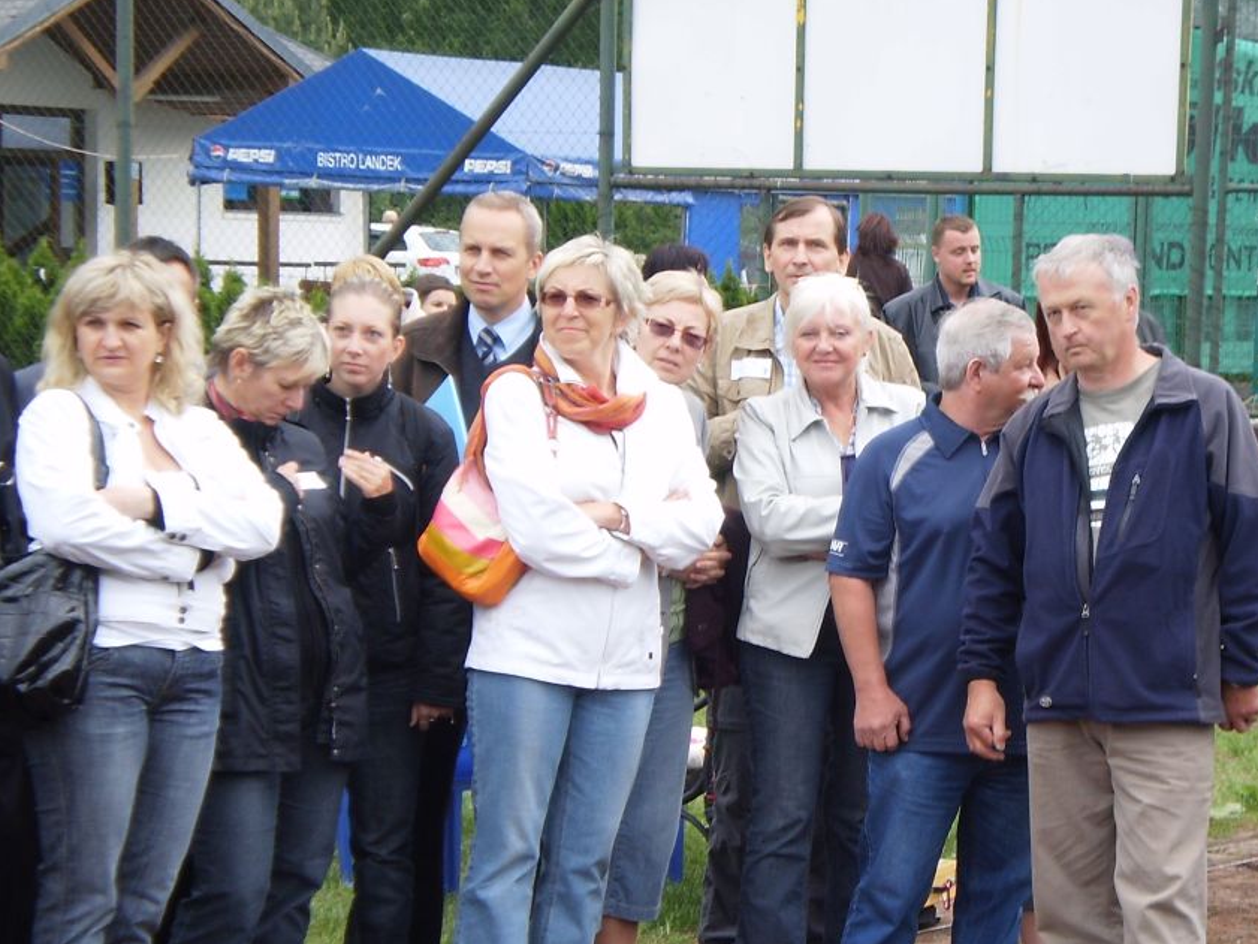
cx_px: 856
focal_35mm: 118
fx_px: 4289
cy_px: 580
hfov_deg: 16.6
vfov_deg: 12.6
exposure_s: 1/60
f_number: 4.9
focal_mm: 13.3
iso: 64
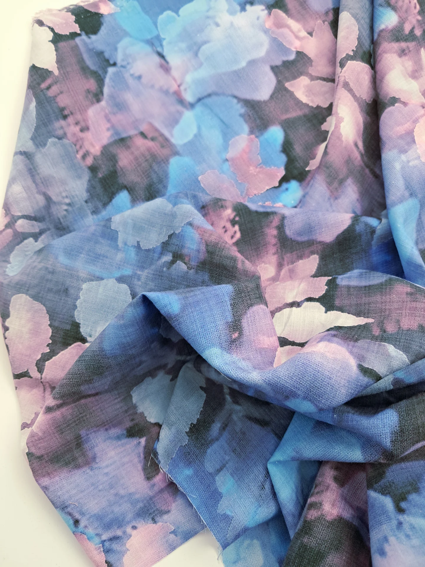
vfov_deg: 65.3
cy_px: 284
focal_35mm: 27
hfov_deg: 51.4
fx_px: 442
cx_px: 212
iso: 64
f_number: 1.8
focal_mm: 4
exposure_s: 1/50
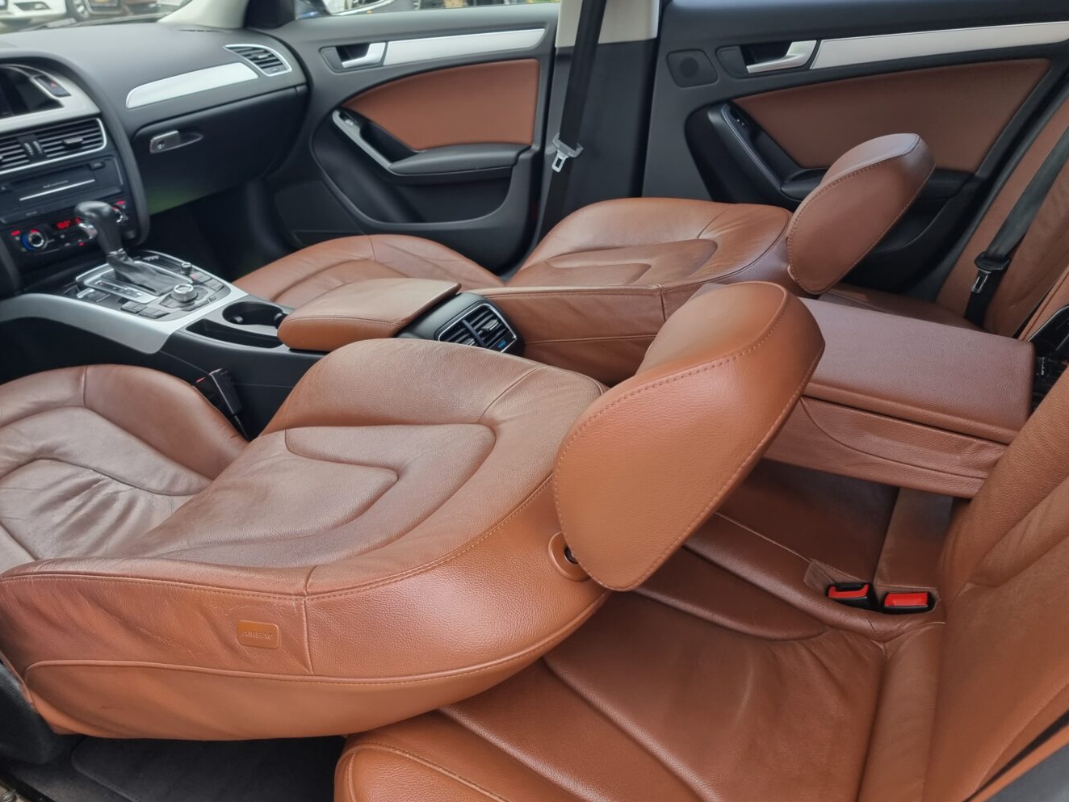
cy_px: 343
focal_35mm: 29
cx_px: 535
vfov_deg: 48.1
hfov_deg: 61.7
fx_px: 896
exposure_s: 1/120
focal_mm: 6.7
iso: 50
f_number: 1.8
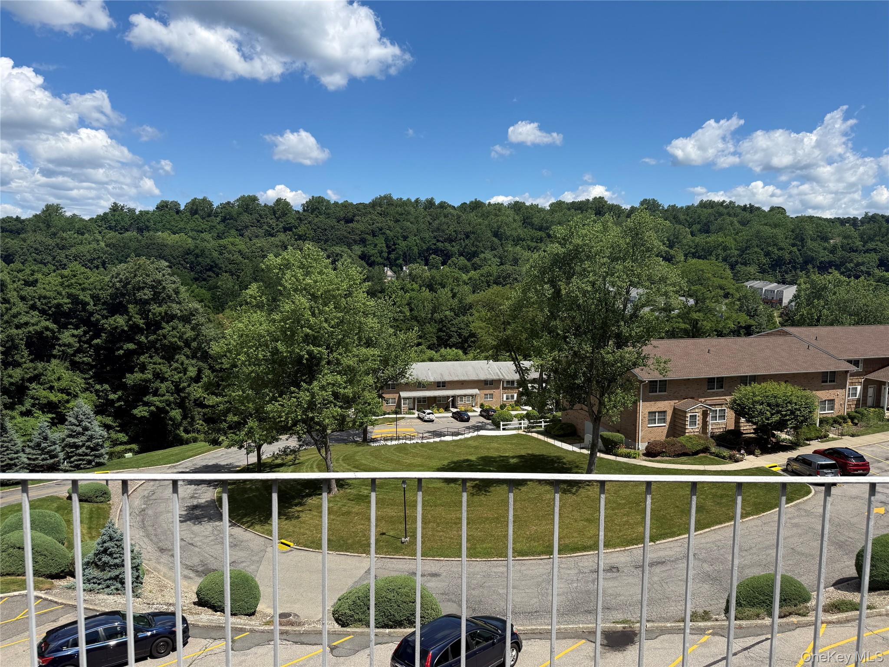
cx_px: 444
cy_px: 334
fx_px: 616
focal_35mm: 24
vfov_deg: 56.8
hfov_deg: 71.6
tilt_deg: -5.3
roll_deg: -1.0
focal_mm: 6.76
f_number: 1.78
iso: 80
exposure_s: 1/4673
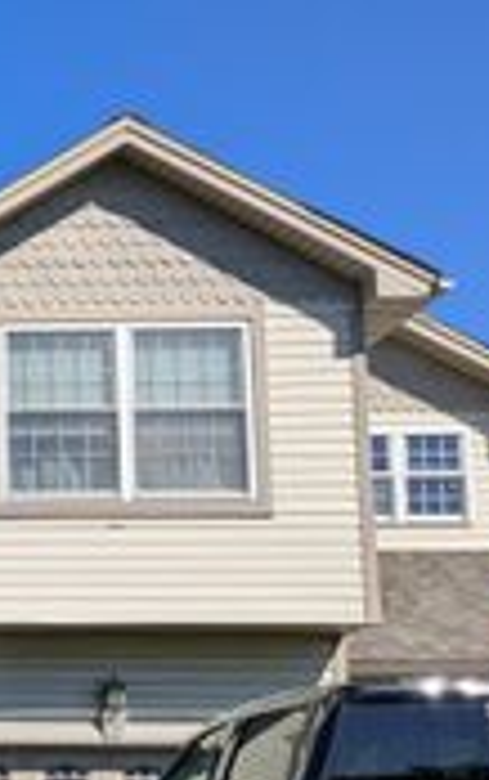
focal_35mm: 73
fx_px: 1554
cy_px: 679
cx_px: -547
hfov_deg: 14.3
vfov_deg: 27.3
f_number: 1.7
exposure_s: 1/2538
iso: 41
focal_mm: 4.53
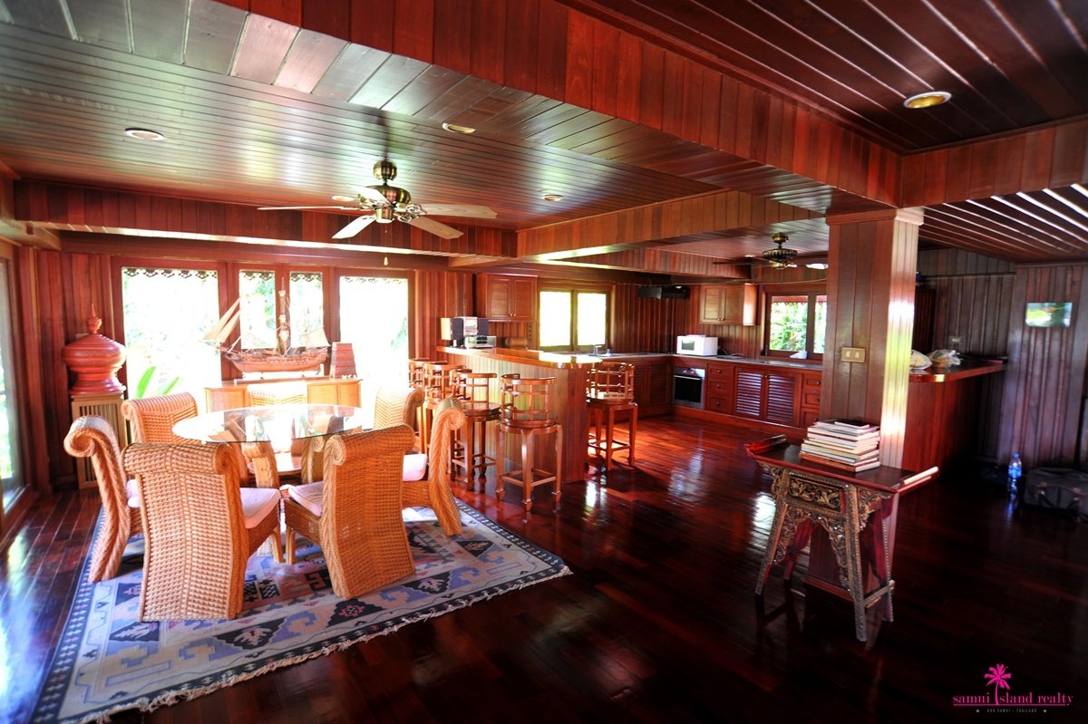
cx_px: 544
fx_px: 544
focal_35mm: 18
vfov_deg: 67.3
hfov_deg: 90.0
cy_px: 362
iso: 200
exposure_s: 1/4
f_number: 5
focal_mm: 18
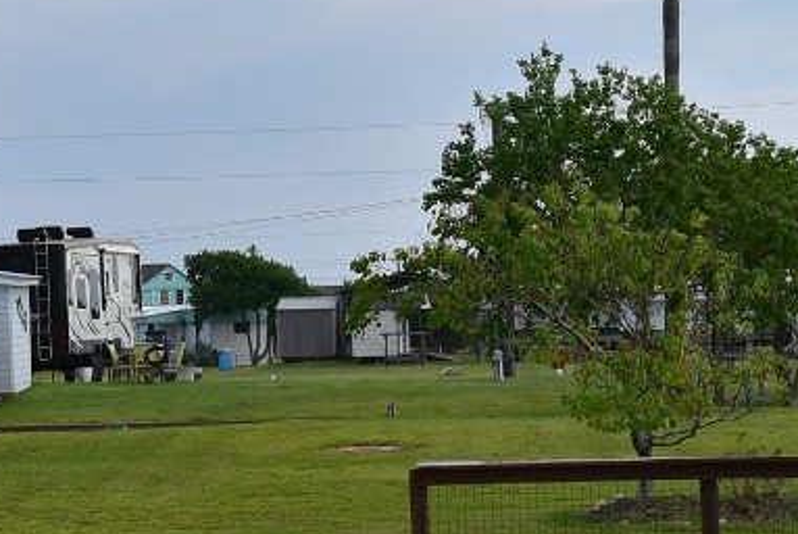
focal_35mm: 171
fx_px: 3793
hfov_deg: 11.9
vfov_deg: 8.0
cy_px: 236
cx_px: 32
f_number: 11
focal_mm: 38
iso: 400
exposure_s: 1/500
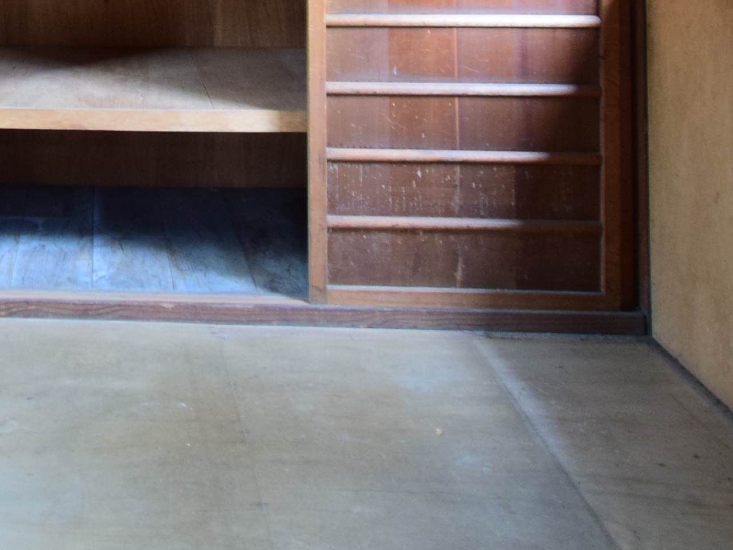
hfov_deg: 33.9
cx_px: -16
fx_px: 1080
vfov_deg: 24.6
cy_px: -176
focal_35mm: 51
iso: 1000
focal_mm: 10
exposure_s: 1/8
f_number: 4.5
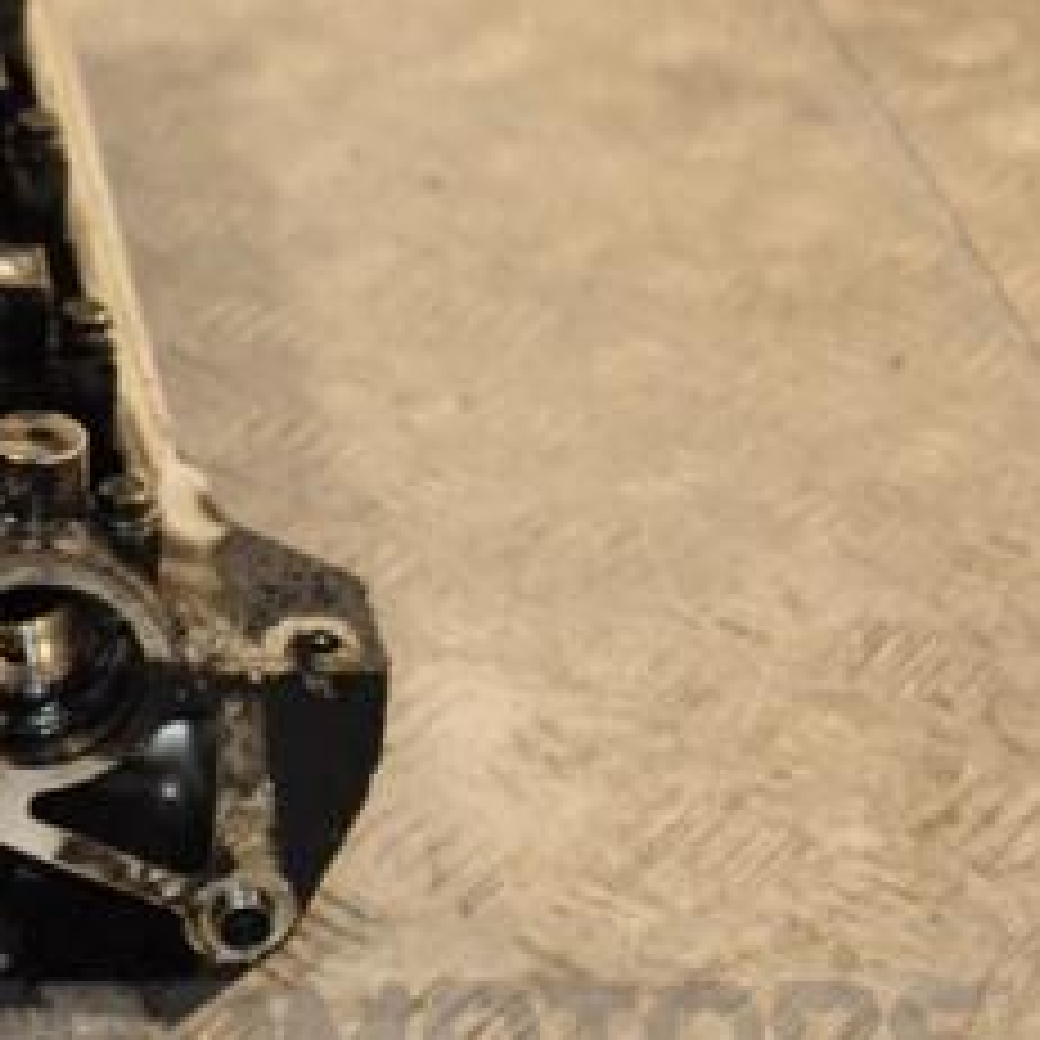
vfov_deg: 13.8
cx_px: -270
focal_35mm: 126
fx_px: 4283
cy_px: 450
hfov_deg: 13.4
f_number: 5
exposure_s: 1/125
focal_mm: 38
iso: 800
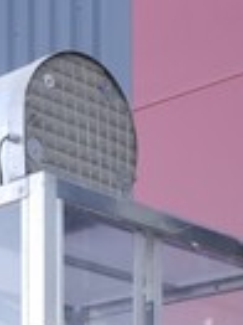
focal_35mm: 117
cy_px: 576
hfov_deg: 12.6
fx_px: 1097
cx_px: 60
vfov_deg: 14.8
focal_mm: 16
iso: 160
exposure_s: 1/125
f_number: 4
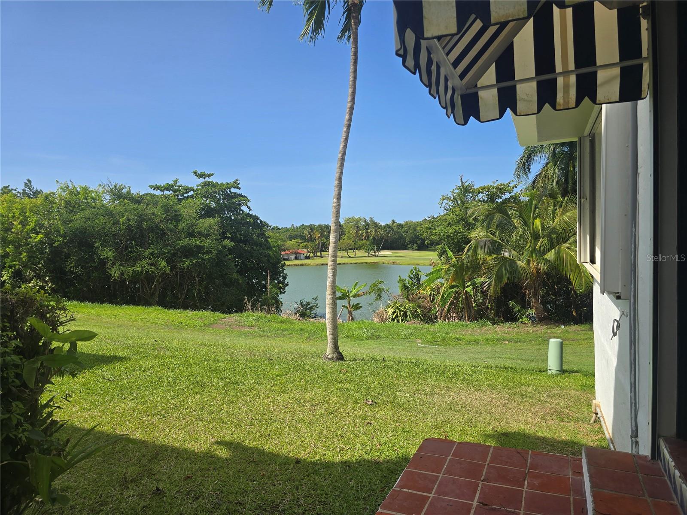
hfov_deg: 73.9
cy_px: 258
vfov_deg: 58.9
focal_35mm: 23
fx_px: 456
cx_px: 344
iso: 12
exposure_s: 1/728
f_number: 1.7
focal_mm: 6.3
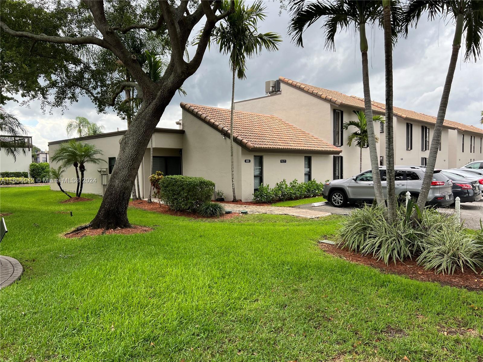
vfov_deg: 53.1
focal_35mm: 26
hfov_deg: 67.3
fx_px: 363
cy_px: 181
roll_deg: +1.6
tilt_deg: -2.2
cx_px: 242
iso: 50
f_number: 1.5
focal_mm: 5.7
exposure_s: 1/780
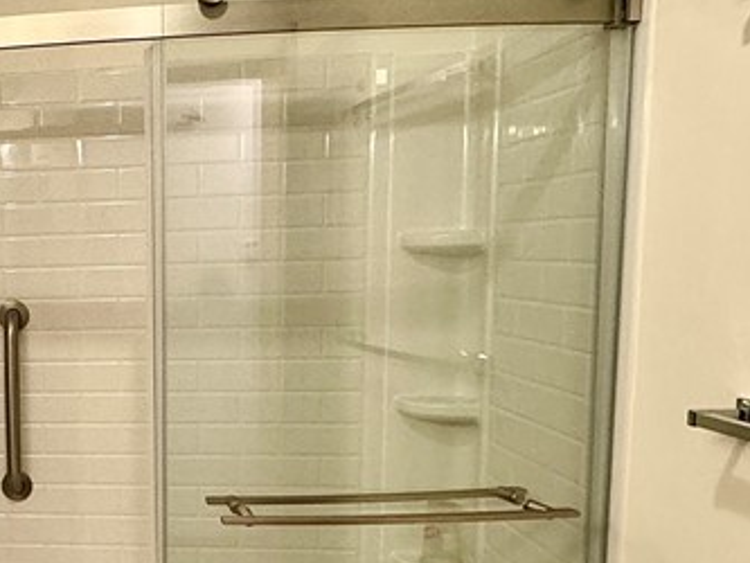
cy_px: 356
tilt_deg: -7.6
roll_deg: +1.8
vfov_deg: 33.4
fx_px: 932
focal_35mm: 43
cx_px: -38
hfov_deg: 37.9
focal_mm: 2.22
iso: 320
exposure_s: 1/60
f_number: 2.2
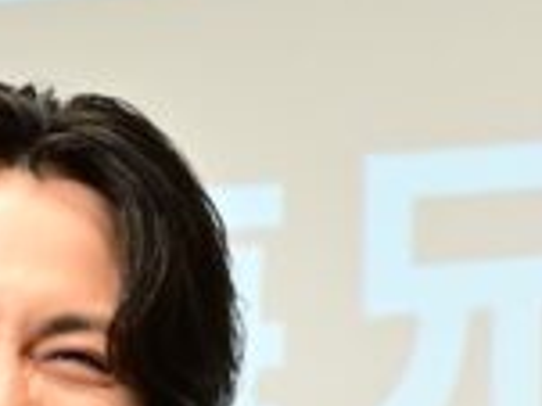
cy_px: 916
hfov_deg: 3.0
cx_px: -179
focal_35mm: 655
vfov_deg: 2.3
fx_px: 10248
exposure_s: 1/200
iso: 2000
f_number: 6.3
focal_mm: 88
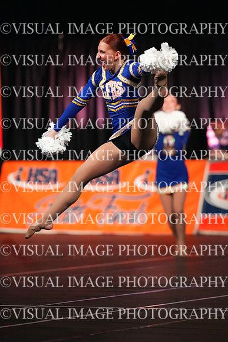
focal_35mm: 300
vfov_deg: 6.9
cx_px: 114
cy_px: 171
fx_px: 2848
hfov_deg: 4.6
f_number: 3.5
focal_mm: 300
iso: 16000
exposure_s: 1/1250
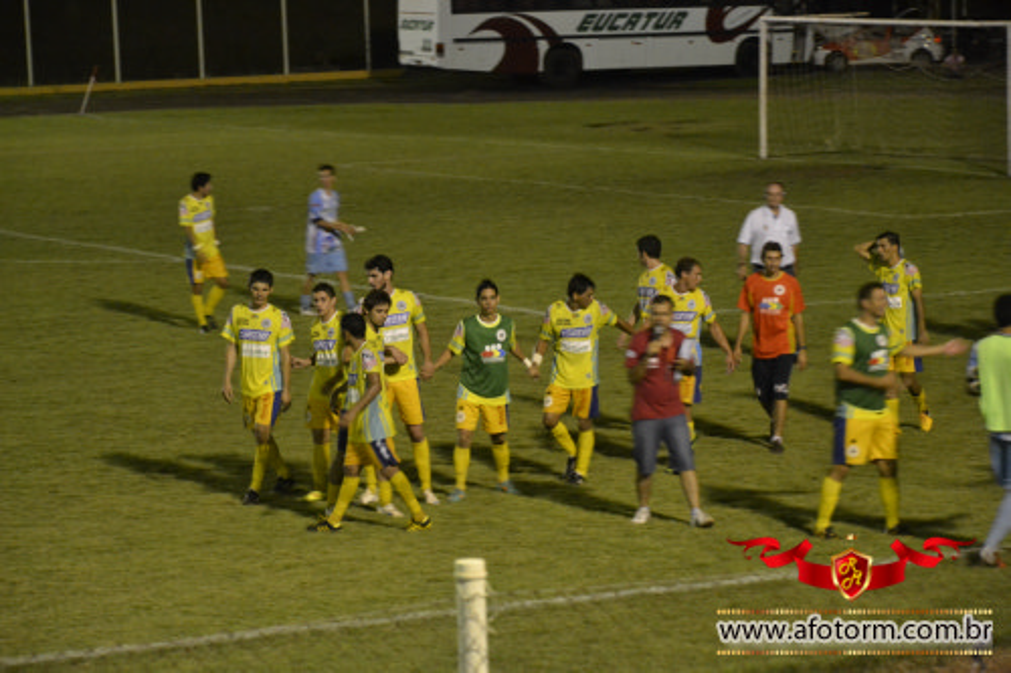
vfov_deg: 9.6
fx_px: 4000
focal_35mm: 142
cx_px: 506
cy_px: 336
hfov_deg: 14.4
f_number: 5.6
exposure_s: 1/30
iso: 3200
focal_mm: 95
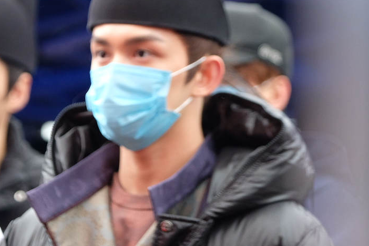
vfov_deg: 3.6
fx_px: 3966
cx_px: 86
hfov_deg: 5.3
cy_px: 81
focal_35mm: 387
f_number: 2.8
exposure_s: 1/125
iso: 1000
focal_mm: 102.2
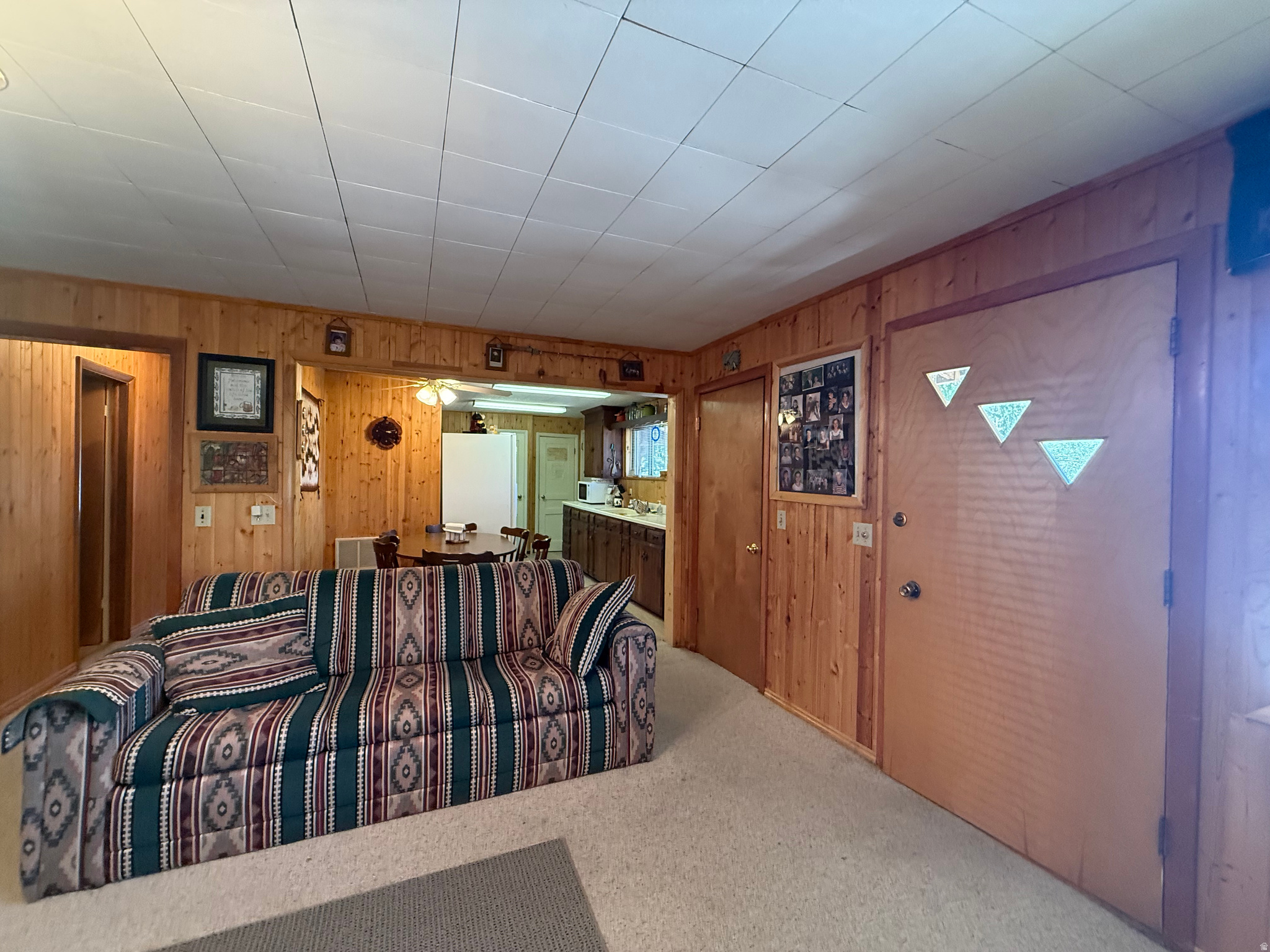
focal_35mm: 14
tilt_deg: +0.1
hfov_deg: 102.1
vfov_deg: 85.7
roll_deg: -0.9
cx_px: 635
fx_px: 514
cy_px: 476
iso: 640
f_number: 2.2
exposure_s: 1/120
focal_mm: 2.22
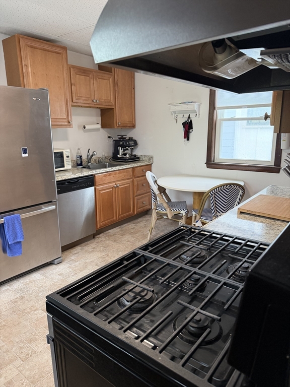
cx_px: 145
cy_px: 194
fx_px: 268
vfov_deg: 71.6
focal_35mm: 24
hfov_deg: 56.8
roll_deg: +0.4
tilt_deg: -13.0
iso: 250
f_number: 1.78
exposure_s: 1/60
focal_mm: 6.76
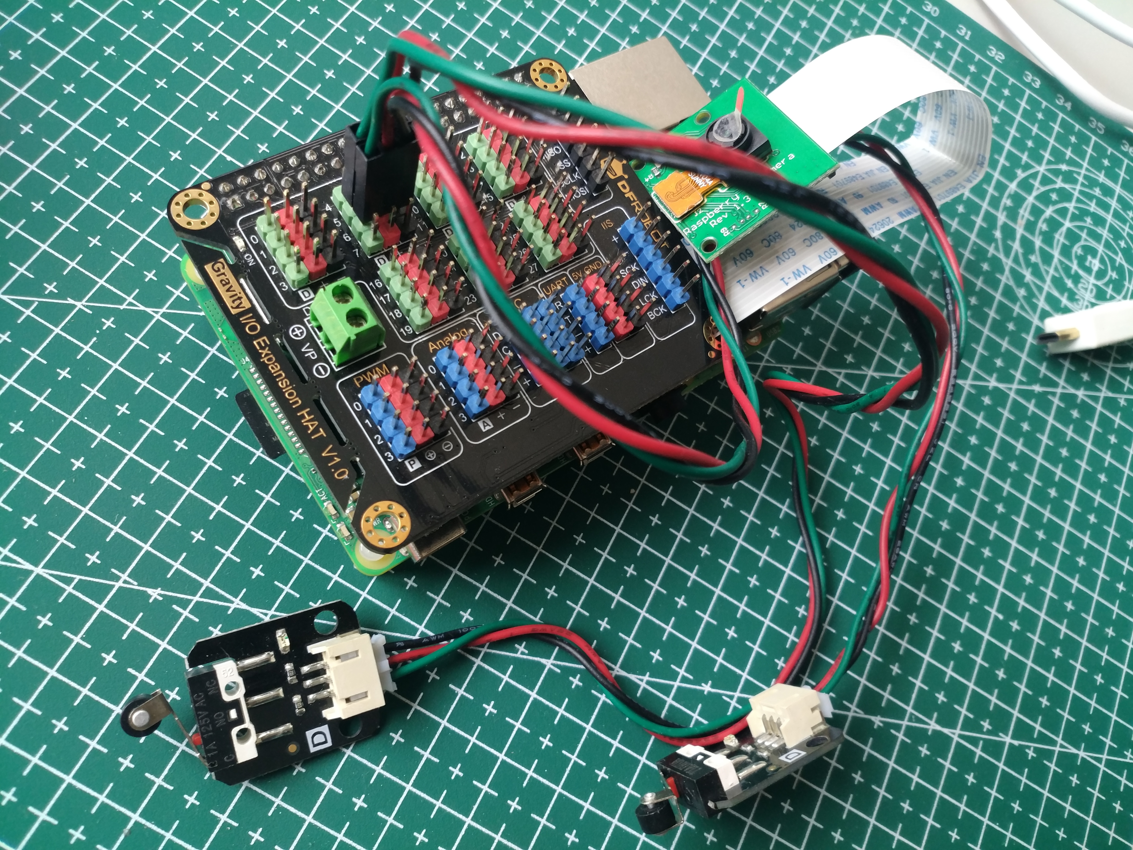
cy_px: 425
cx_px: 566
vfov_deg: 51.4
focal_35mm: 27
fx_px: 884
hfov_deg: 65.3
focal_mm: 4.73
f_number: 2.2
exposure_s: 1/33
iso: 250
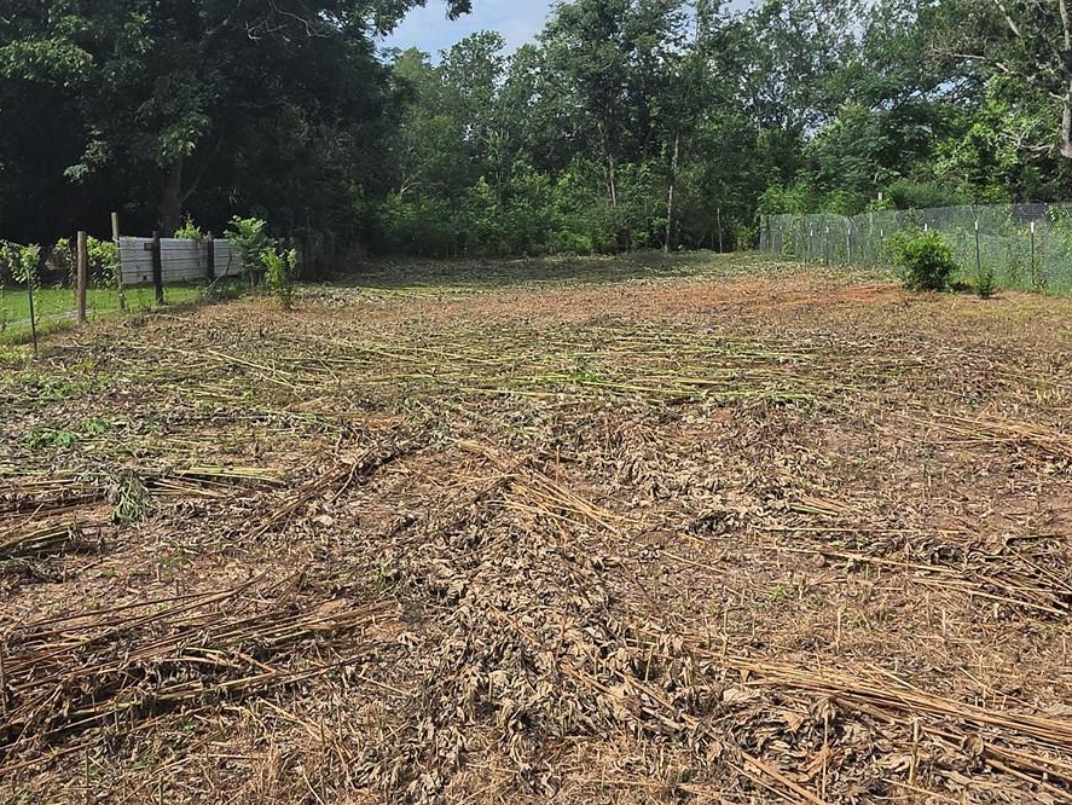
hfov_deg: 59.9
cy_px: 311
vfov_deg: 46.5
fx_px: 929
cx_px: 508
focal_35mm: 30
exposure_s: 1/3892
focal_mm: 2.2
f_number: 2.2
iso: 100
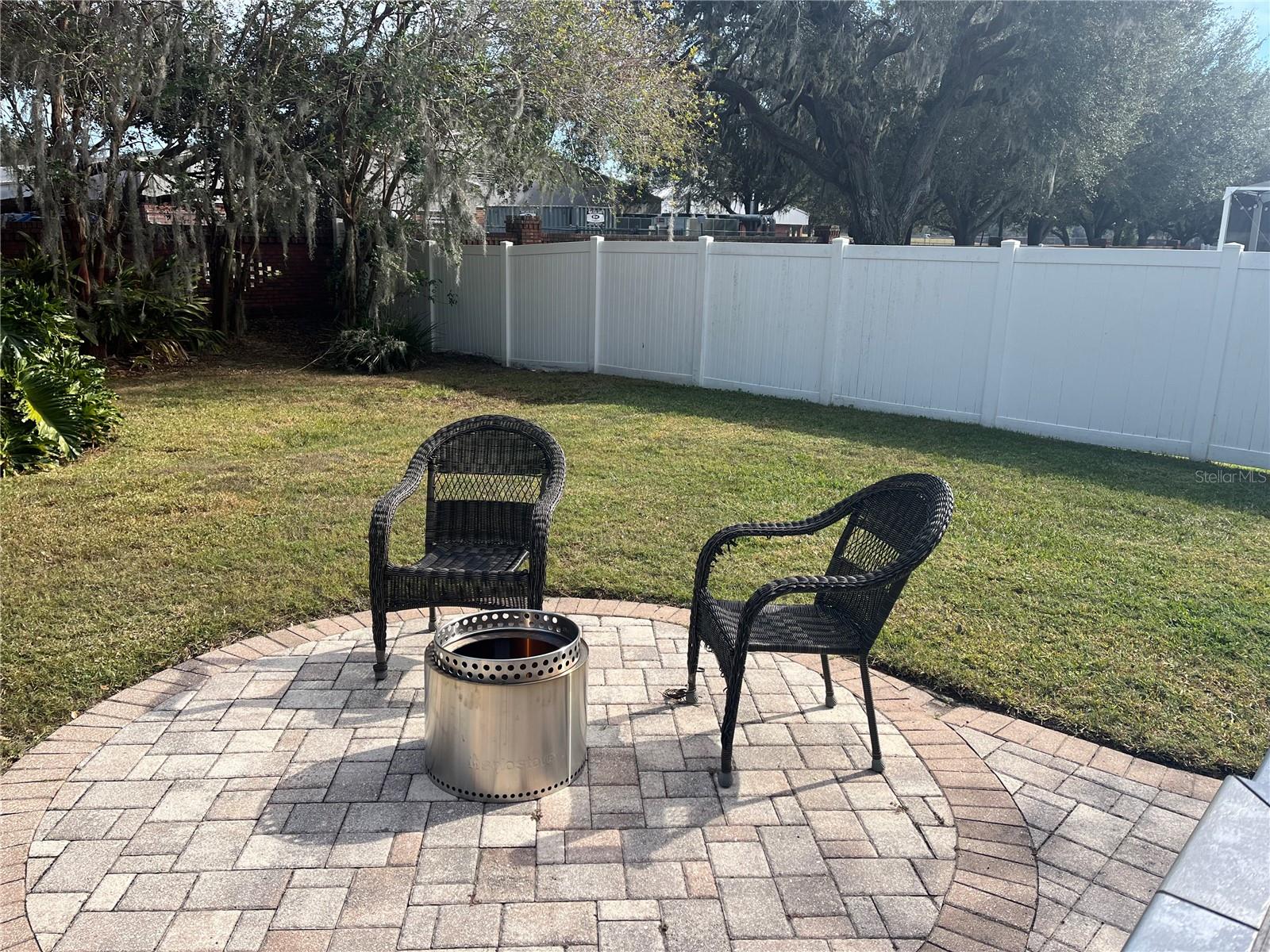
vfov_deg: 53.1
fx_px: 954
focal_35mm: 26
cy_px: 476
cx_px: 635
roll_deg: +0.1
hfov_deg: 67.3
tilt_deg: -13.7
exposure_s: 1/1890
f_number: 1.6
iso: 50
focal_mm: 5.1
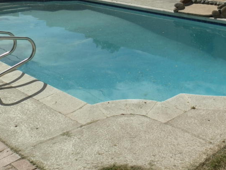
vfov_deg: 27.4
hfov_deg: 35.8
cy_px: 59
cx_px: 151
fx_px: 346
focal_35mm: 53
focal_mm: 5
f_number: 9.3
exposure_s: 1/400
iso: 64
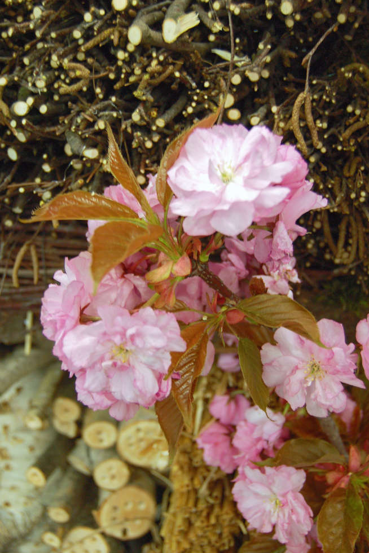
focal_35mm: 54
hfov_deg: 25.3
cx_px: 183
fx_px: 822
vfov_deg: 37.2
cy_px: 276
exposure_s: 1/15
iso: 800
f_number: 4.8
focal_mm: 35
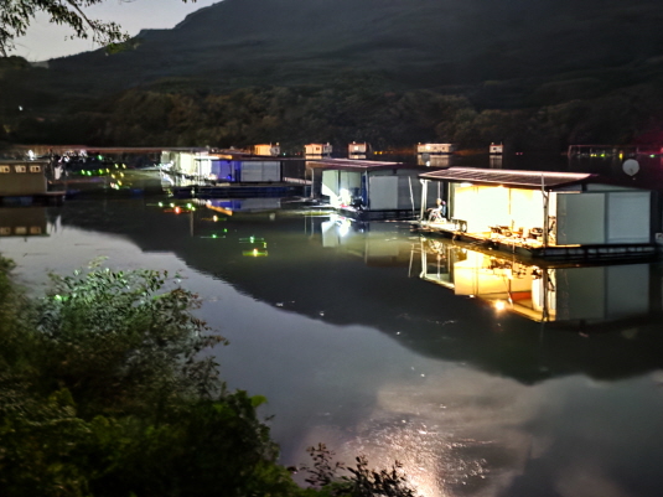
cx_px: 322
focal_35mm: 44
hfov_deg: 43.0
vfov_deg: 32.7
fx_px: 843
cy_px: 178
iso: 3200
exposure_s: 1/2
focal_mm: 6.3
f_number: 1.7
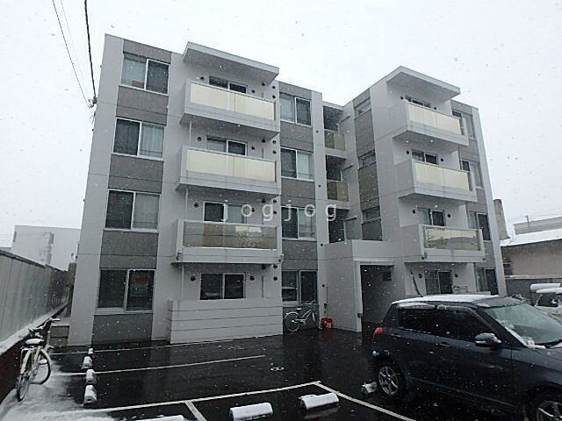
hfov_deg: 79.0
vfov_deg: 63.4
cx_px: 281
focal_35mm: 21
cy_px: 210
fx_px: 341
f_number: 3.5
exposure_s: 1/1000
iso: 125
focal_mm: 3.7
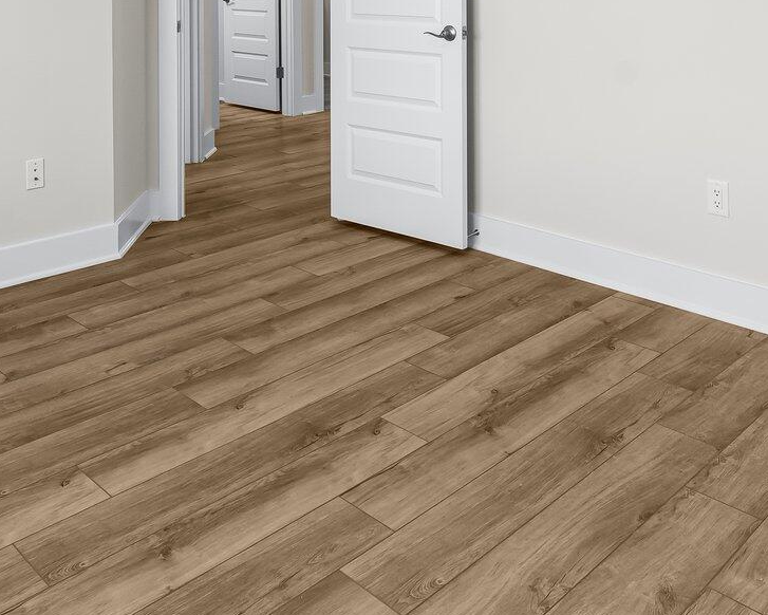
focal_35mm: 37
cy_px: -36
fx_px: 841
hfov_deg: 49.0
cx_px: 349
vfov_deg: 35.3
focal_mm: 14
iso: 400
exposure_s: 1/15
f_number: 8
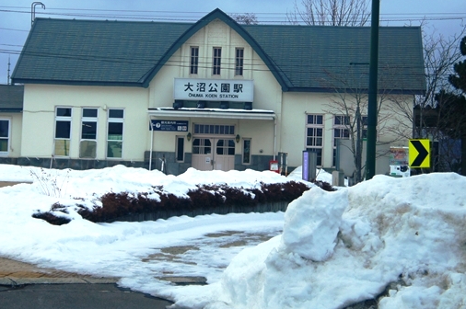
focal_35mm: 88
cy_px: 113
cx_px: 193
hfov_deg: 23.2
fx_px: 1135
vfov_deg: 15.5
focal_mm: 37
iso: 200
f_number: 4.5
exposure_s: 1/1250
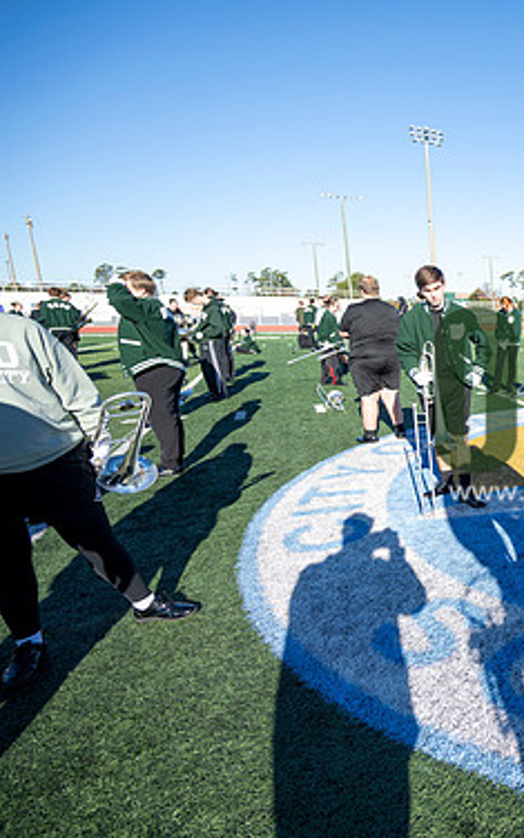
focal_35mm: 22
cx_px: 602
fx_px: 503
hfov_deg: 41.3
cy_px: 413
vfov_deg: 79.6
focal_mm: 14
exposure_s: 1/800
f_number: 4
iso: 160
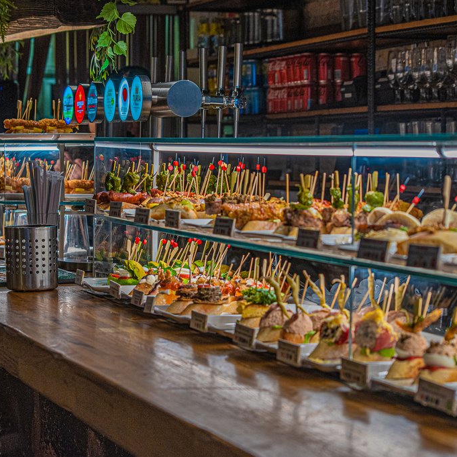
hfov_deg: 18.2
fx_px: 1419
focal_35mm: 95
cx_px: 142
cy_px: 229
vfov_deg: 18.3
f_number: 6.3
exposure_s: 1/200
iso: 640
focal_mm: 70
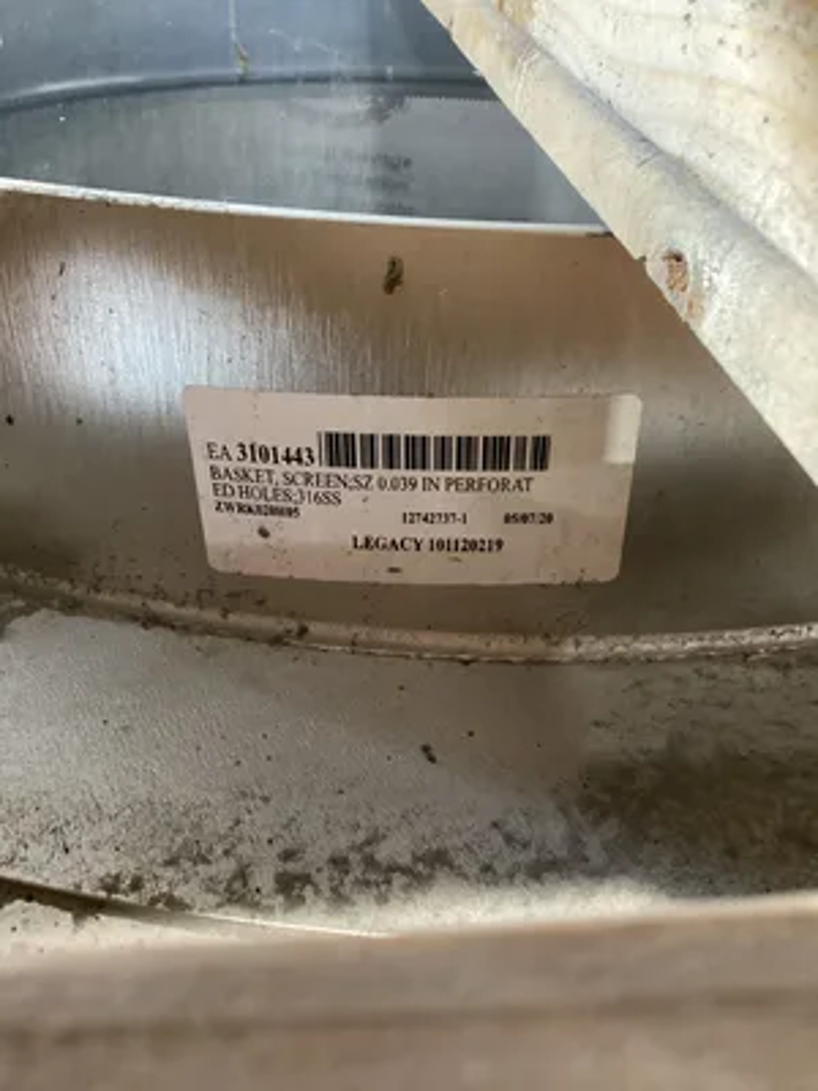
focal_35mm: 31
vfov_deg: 58.4
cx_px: 409
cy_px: 546
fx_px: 977
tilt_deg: -34.4
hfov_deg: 45.4
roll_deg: -0.3
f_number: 2.4
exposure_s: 1/25
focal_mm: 3.3
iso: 500
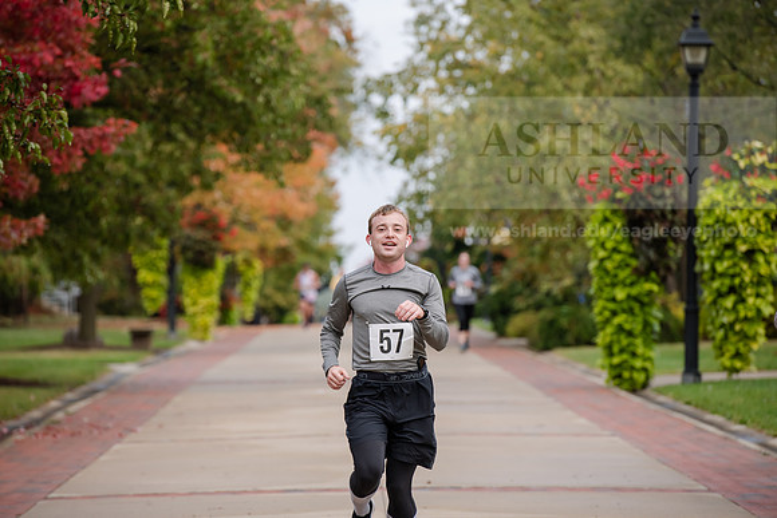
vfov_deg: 6.9
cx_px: 388
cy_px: 259
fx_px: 4317
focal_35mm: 200
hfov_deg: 10.3
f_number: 5
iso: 500
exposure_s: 1/500
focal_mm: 200
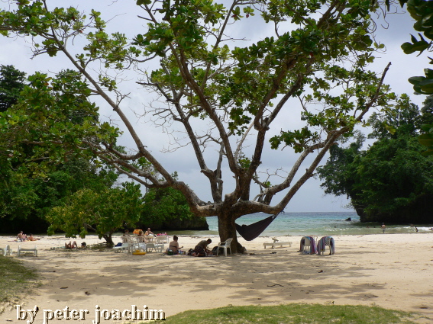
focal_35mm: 35
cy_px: 162
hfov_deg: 52.6
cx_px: 216
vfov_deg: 40.7
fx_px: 438
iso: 64
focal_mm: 6
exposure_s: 1/500
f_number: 5.6
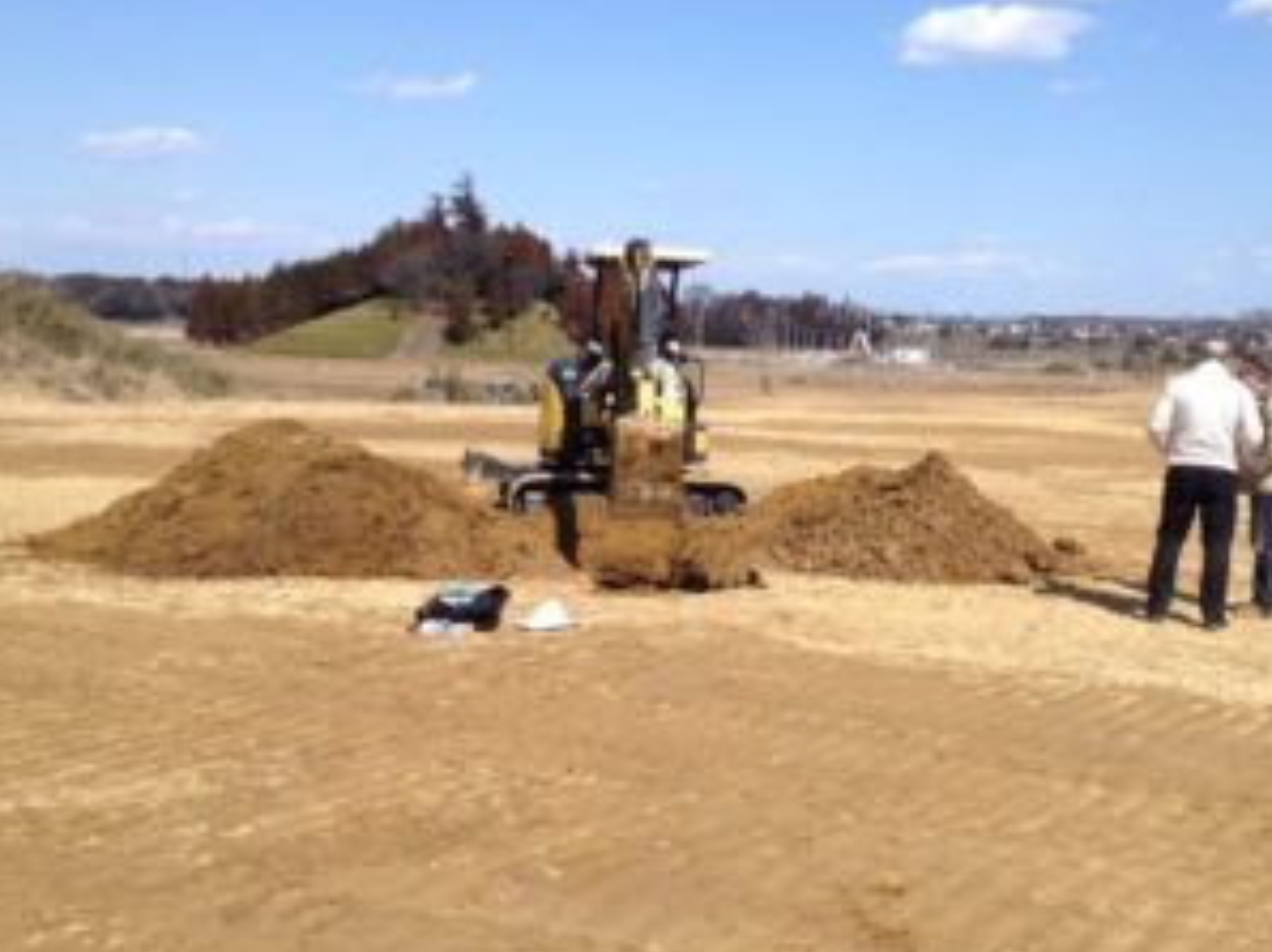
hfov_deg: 40.3
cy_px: 384
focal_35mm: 47
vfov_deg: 30.8
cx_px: 773
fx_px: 1726
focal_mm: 4.28
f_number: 2.4
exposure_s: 1/2208
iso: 50
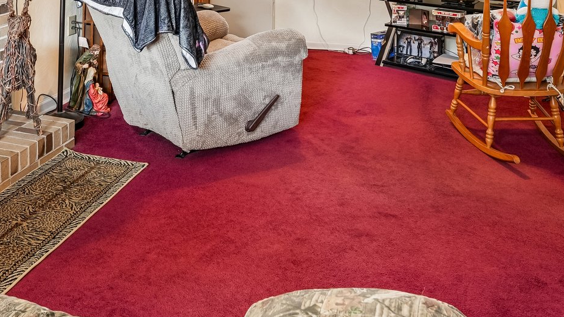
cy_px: -74
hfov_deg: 53.8
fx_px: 553
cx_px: 240
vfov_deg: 27.7
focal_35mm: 37
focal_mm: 16
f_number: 8
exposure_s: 1/5
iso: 400
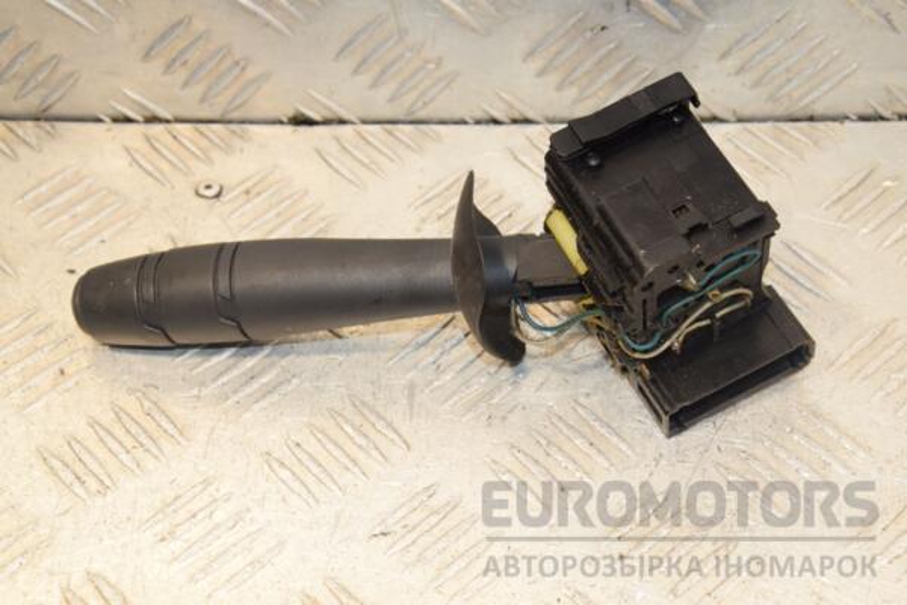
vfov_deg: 18.2
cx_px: 454
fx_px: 1889
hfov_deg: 27.0
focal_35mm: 75
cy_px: 302
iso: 1600
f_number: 8
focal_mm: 50
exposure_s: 1/200
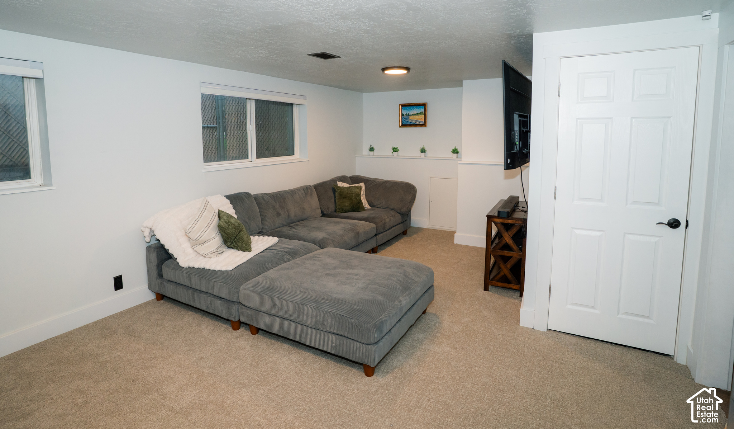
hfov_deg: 90.0
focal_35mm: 19
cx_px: 346
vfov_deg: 60.1
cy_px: 170
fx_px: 367
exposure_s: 1/250
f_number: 4
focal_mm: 17
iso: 800
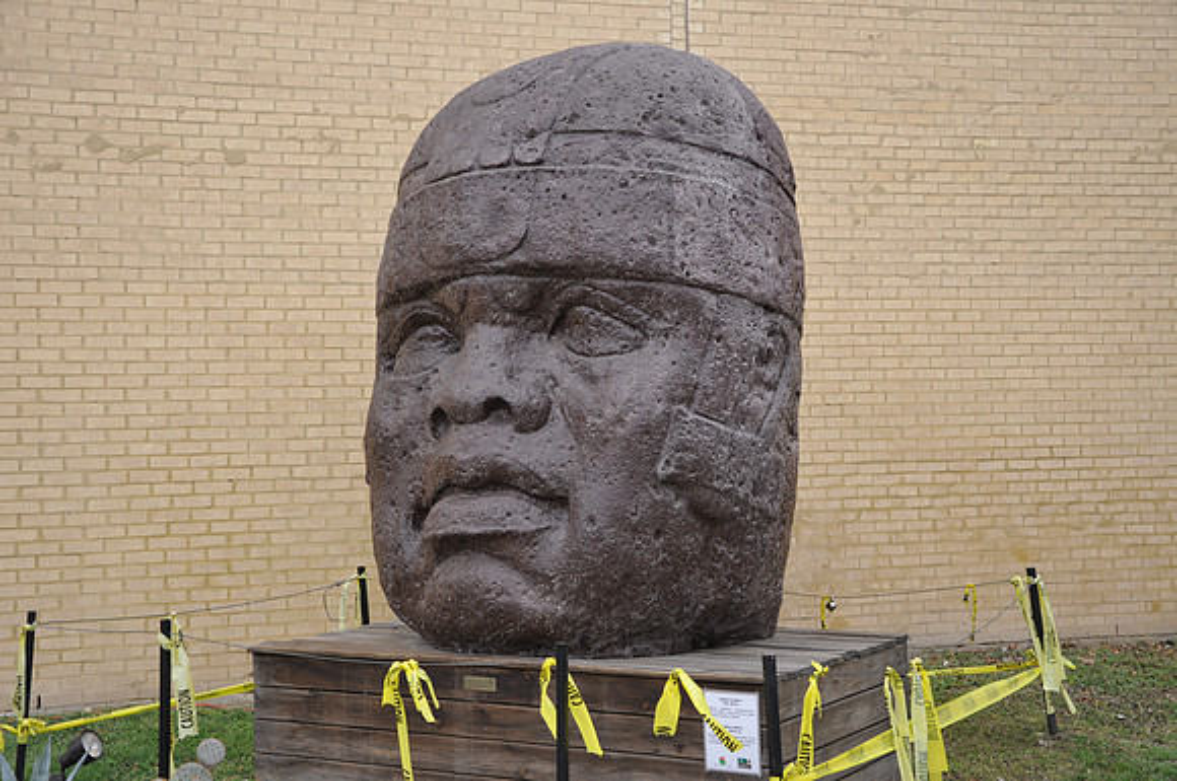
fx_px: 1469
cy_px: 390
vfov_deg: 29.8
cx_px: 588
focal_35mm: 45
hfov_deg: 43.7
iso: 280
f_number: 5.6
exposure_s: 1/125
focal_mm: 30
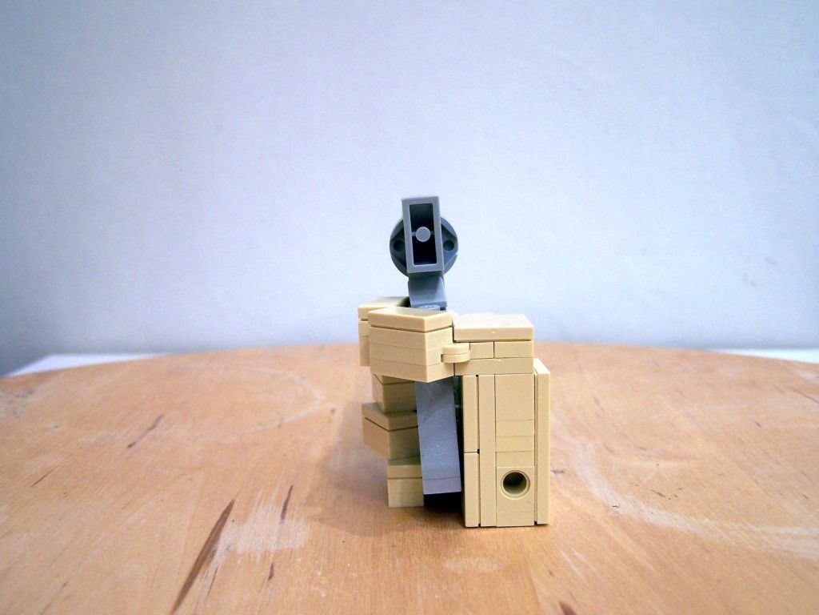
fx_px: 946
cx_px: 410
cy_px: 308
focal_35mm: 40
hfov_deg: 46.8
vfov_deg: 36.0
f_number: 2.8
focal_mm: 6.7
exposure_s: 1/4
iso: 80
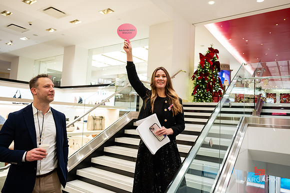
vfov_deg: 49.2
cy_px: 94
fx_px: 211
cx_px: 149
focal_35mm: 26
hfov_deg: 69.0
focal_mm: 24
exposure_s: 1/160
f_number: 3.2
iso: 1250
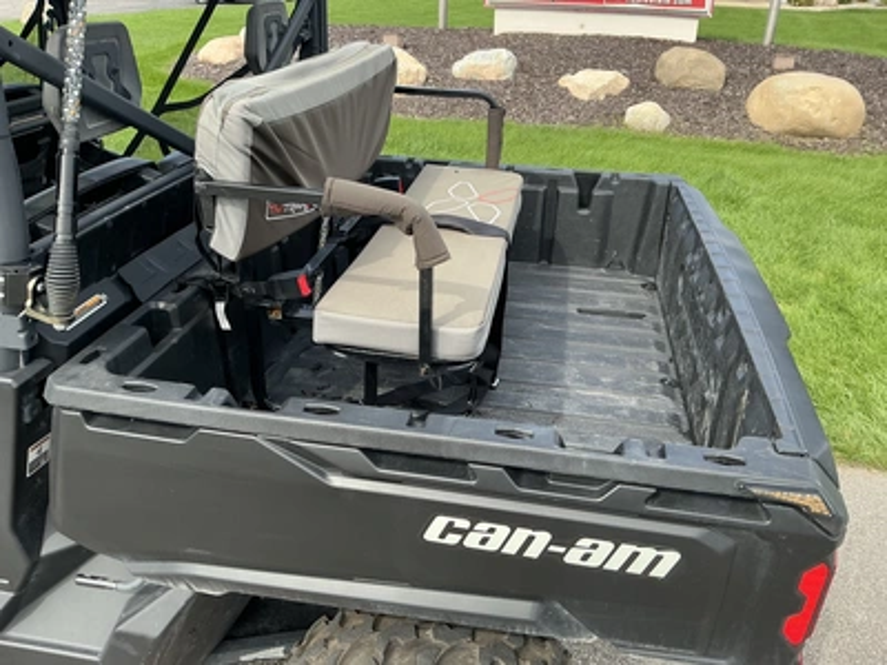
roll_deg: -2.5
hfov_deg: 63.4
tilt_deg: -24.5
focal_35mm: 28
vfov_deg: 49.7
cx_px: 444
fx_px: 717
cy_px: 332
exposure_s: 1/375
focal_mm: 3
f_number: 1.8
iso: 25
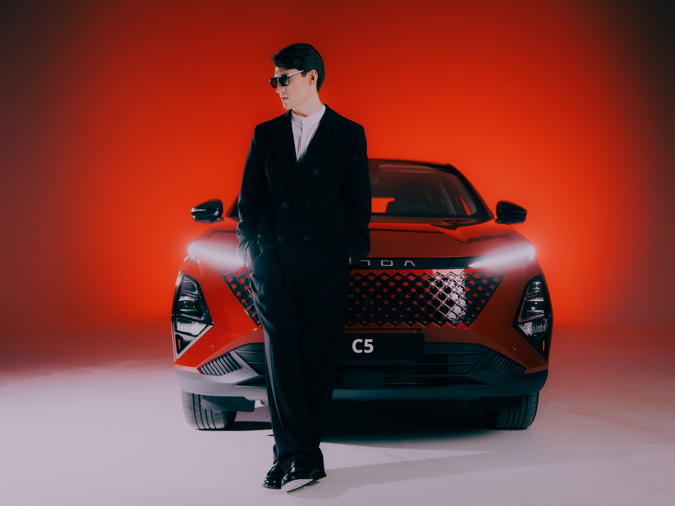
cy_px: 252
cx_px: 361
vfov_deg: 33.6
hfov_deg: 43.8
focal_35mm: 43
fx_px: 839
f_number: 2.8
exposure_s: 1/60
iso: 1250
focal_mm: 39
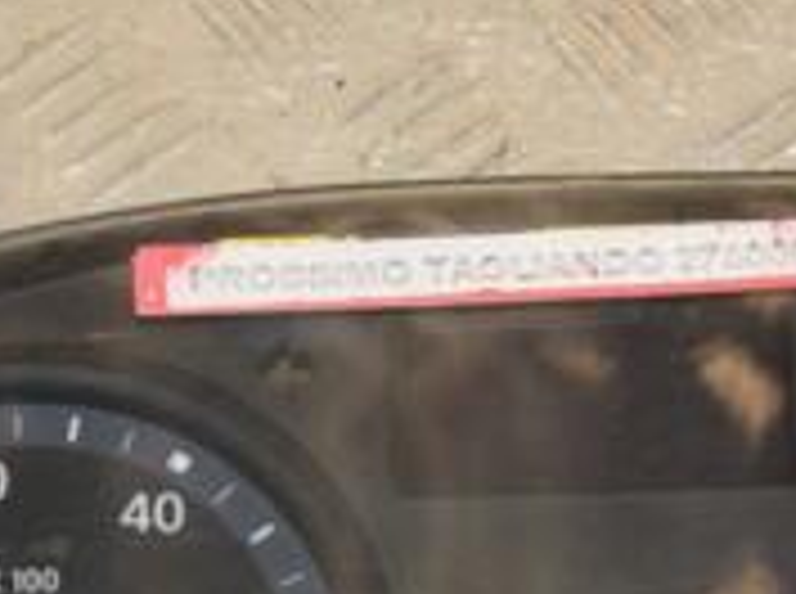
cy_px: 729
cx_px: 508
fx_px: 3373
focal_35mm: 147
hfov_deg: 13.4
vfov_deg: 9.9
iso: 800
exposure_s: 1/200
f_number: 8
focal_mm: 30
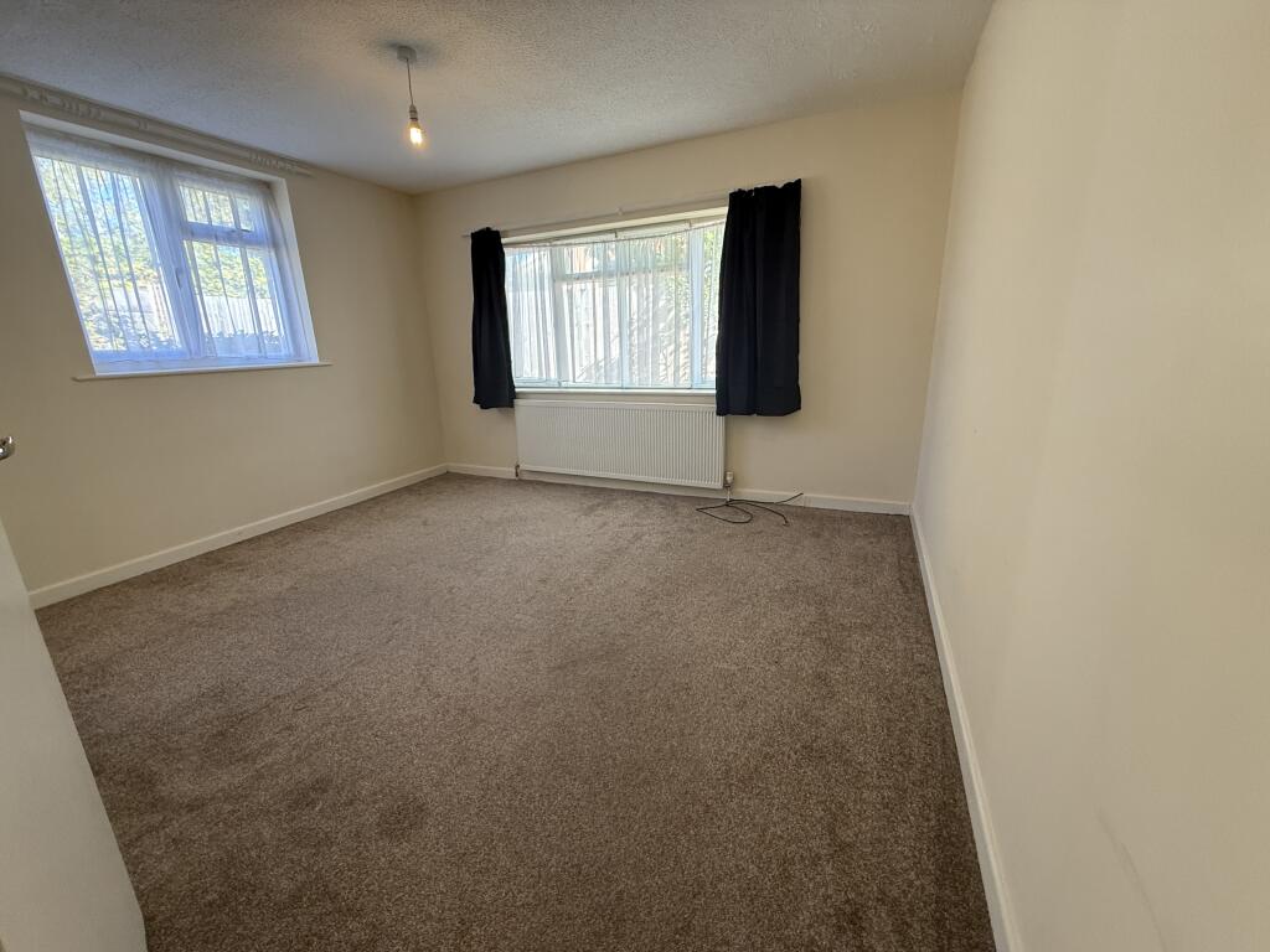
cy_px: 476
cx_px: 635
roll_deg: +1.1
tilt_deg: -14.1
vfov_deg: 85.7
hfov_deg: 102.1
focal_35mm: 14
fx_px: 514
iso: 250
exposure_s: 1/100
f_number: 2.2
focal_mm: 2.22
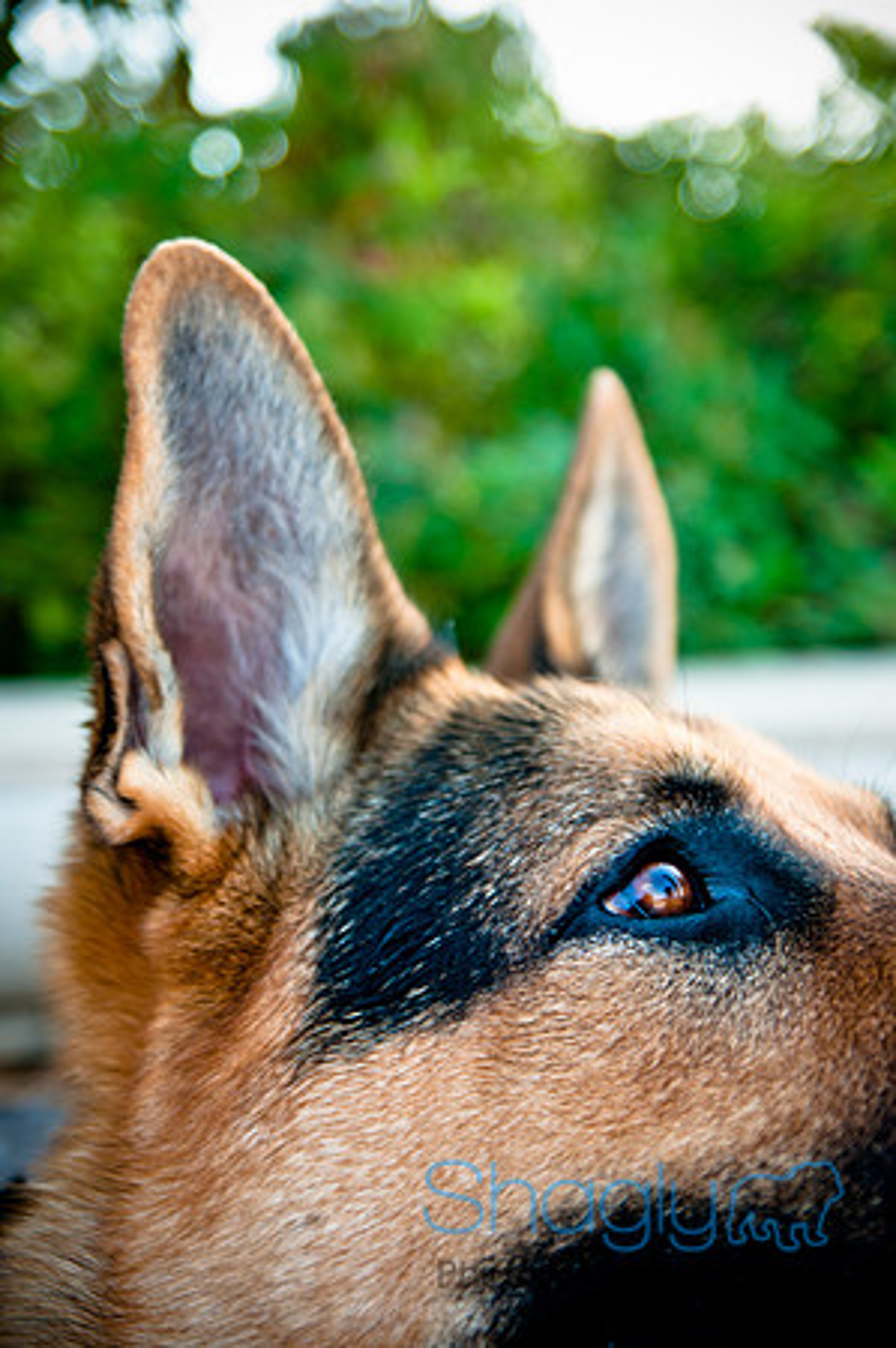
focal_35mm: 75
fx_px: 2806
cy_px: 674
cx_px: 448
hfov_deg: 18.1
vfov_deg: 27.0
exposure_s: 1/320
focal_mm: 50
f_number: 2.8
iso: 200
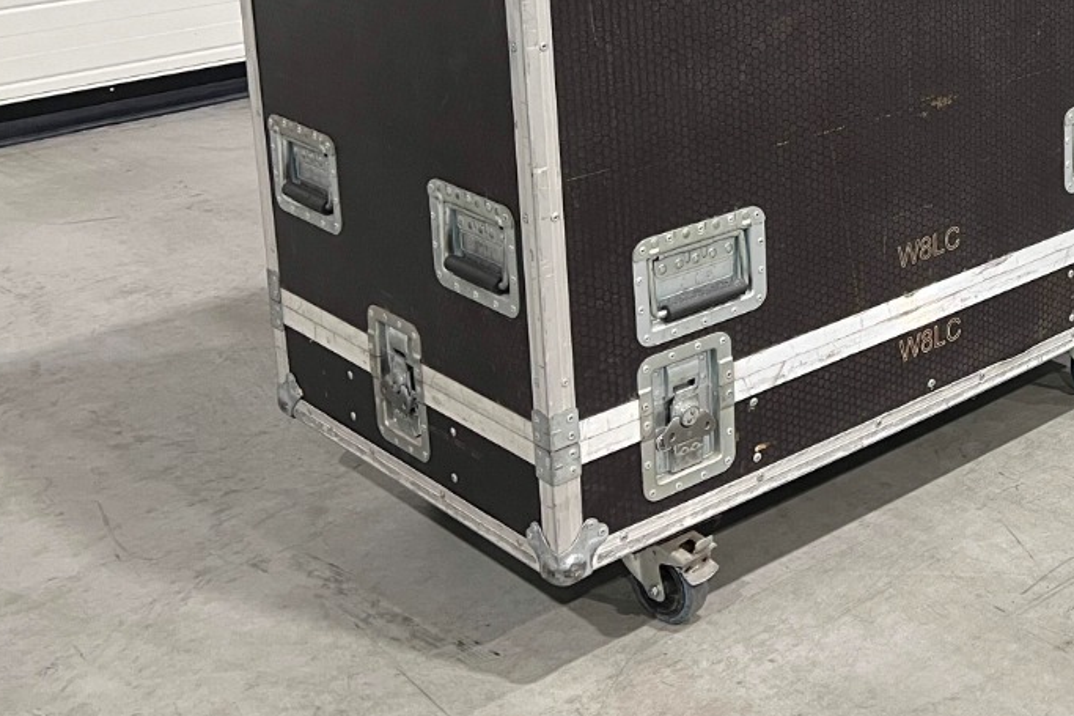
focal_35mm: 57
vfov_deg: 22.7
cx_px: 1110
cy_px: -22
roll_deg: -0.4
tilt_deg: -11.8
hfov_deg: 31.9
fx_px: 1700
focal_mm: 5.7
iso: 160
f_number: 1.5
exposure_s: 1/60
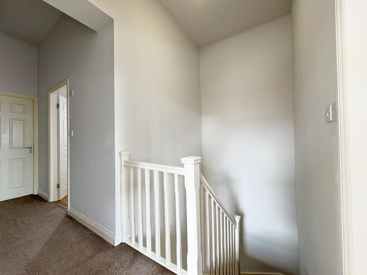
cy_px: 138
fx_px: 148
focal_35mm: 14
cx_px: 184
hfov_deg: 102.1
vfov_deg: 85.7
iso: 320
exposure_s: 1/60
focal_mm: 2.22
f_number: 2.2
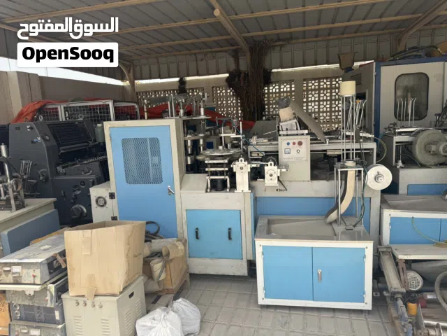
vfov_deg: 56.8
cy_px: 168
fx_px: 310
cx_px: 224
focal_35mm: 24
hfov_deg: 71.6
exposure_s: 1/1689
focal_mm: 6.76
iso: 80
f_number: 1.78
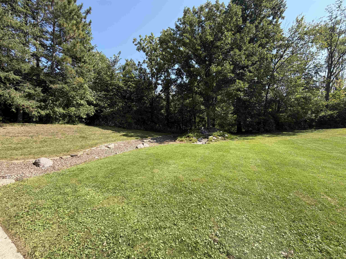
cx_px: 173
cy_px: 130
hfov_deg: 102.1
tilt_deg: -2.7
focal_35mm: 14
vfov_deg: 85.7
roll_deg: -0.2
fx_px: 140
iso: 40
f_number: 2.2
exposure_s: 1/644
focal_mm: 2.22
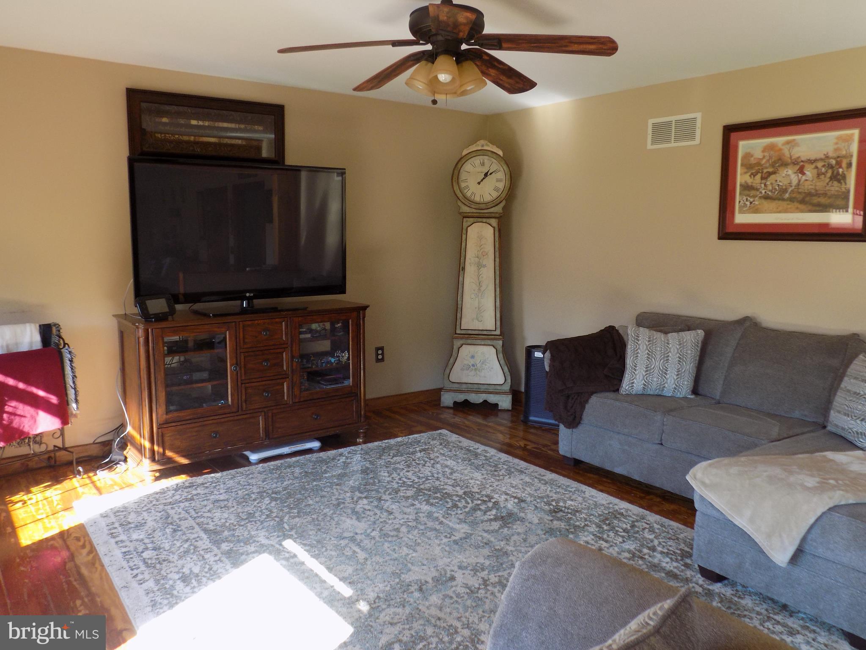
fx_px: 676
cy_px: 325
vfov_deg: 51.4
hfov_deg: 65.3
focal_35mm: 27
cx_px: 433
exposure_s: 1/30
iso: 125
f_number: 3.2
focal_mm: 4.8
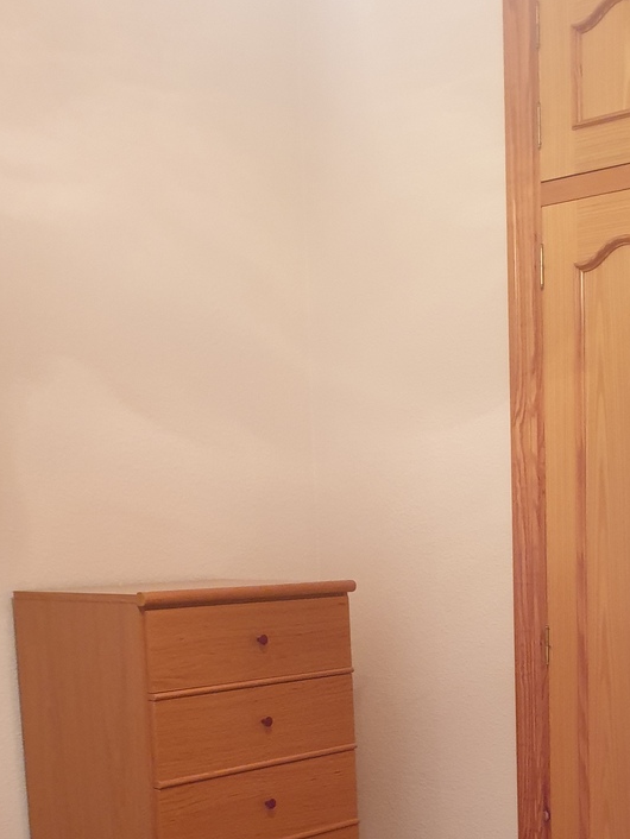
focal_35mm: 53
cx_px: 498
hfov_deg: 27.0
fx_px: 1285
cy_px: 715
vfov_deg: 34.6
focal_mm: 4.3
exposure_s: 1/33
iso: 320
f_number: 1.5
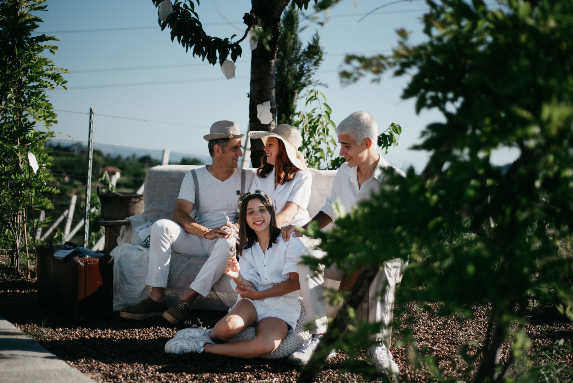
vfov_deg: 27.0
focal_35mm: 50
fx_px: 796
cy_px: 192
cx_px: 286
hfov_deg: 39.6
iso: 100
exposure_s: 1/4000
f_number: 1.8
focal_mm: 50
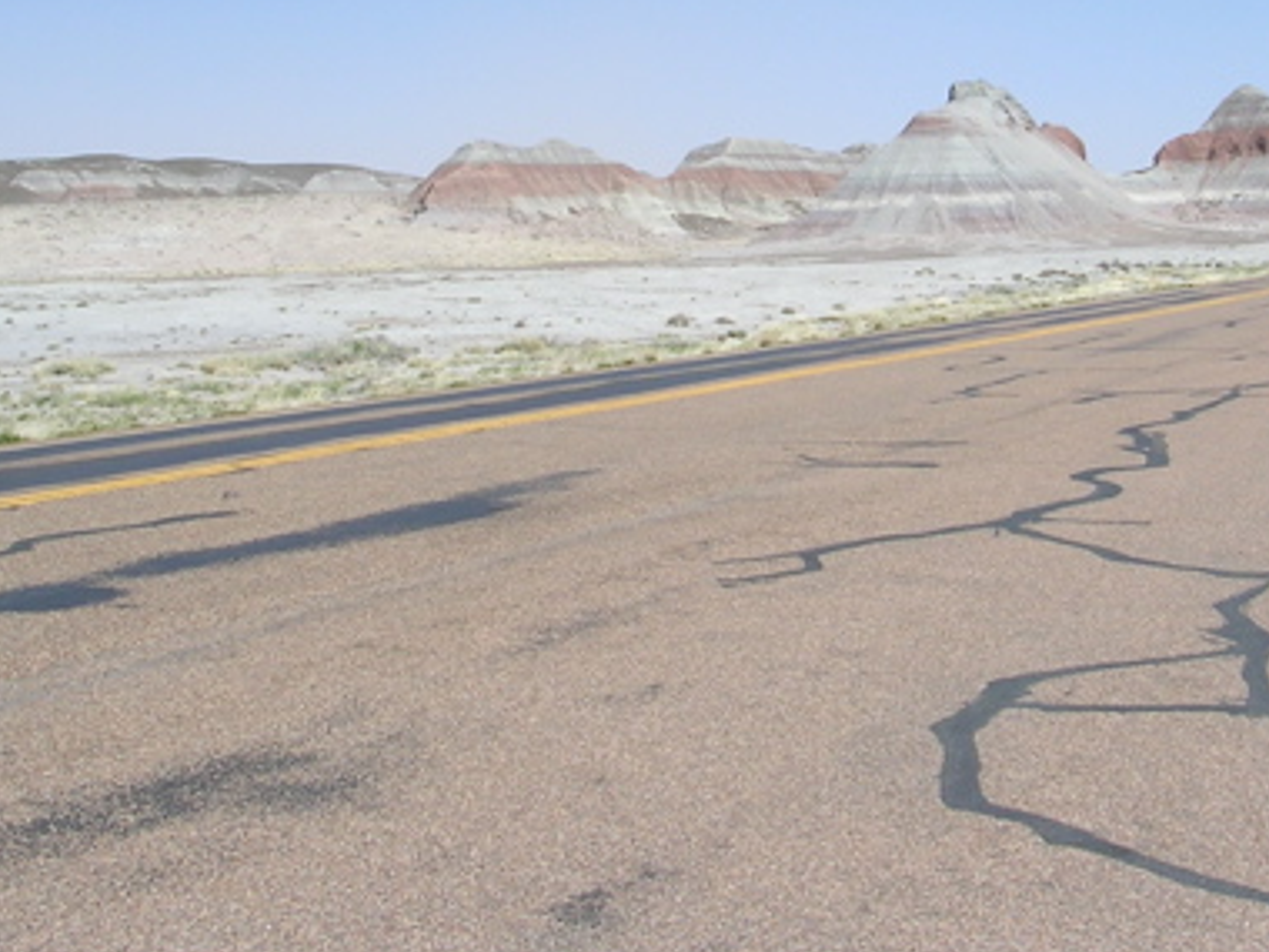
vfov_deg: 22.6
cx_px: 892
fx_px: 2346
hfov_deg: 29.9
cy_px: 170
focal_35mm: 64
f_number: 5.6
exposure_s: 1/320
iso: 50
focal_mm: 5.8
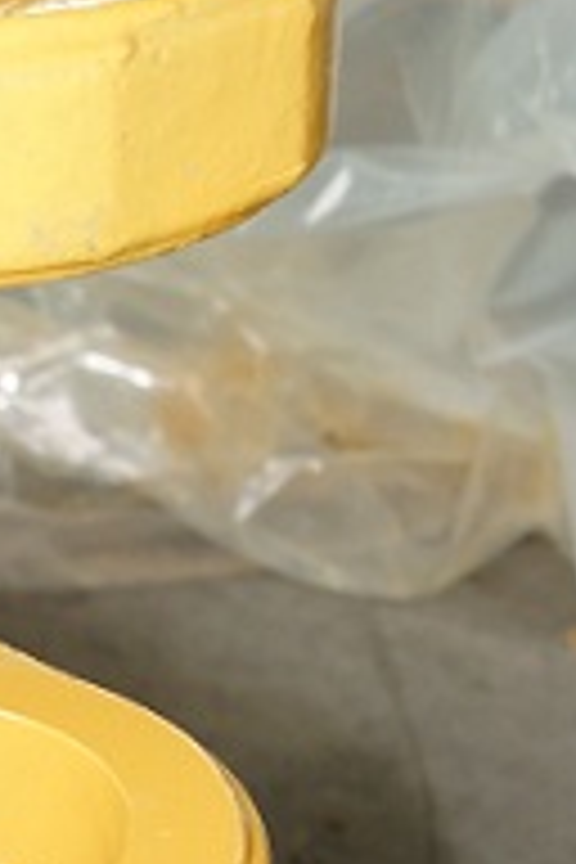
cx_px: -490
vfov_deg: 16.8
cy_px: 868
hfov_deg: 10.7
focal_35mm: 119
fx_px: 2856
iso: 100
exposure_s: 1/60
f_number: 4
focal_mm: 20
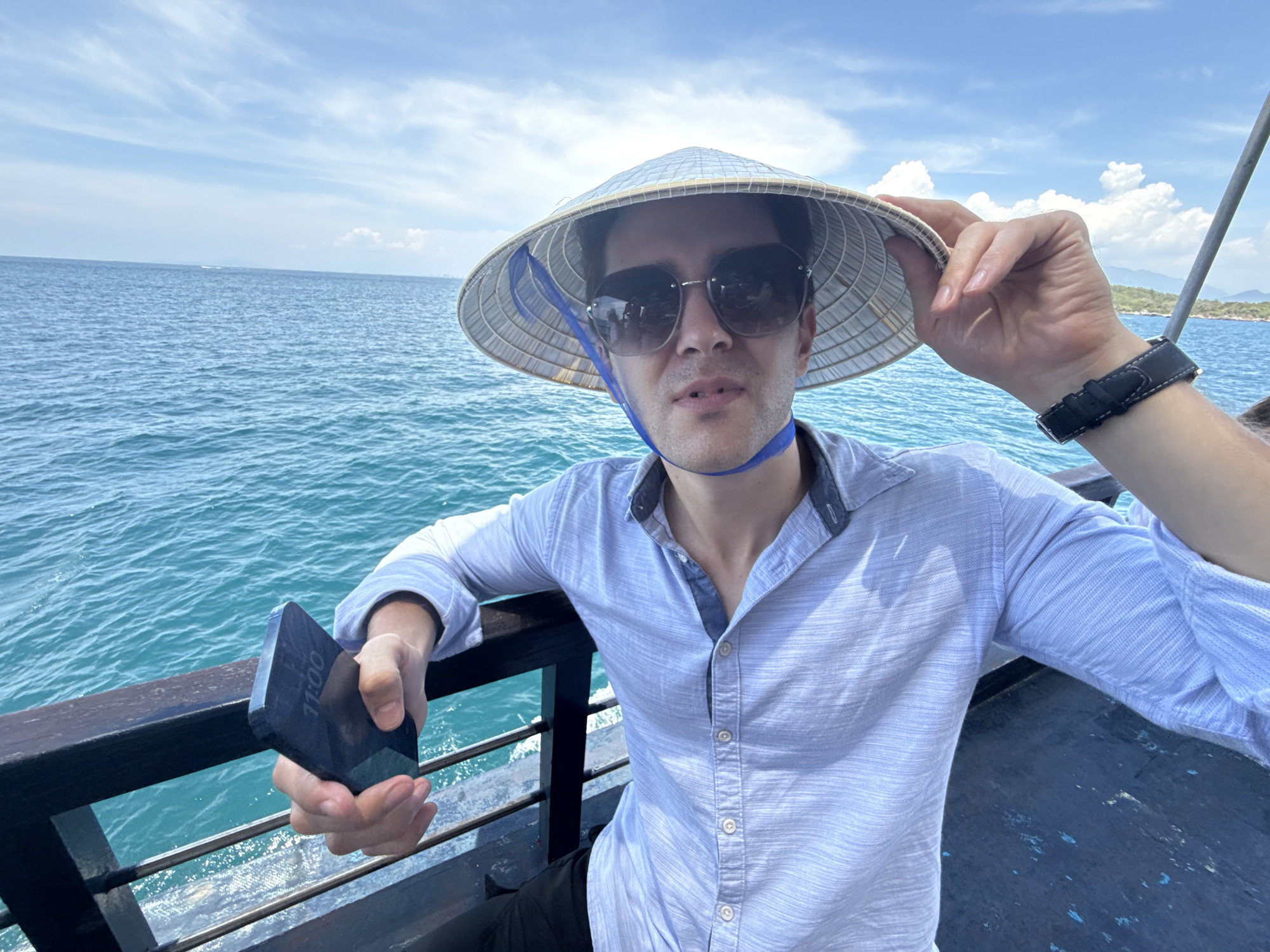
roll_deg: -3.6
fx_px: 514
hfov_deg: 102.1
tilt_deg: -20.9
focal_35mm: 14
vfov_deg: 85.7
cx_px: 635
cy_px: 476
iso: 64
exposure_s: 1/372
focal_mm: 2.22
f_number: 2.2
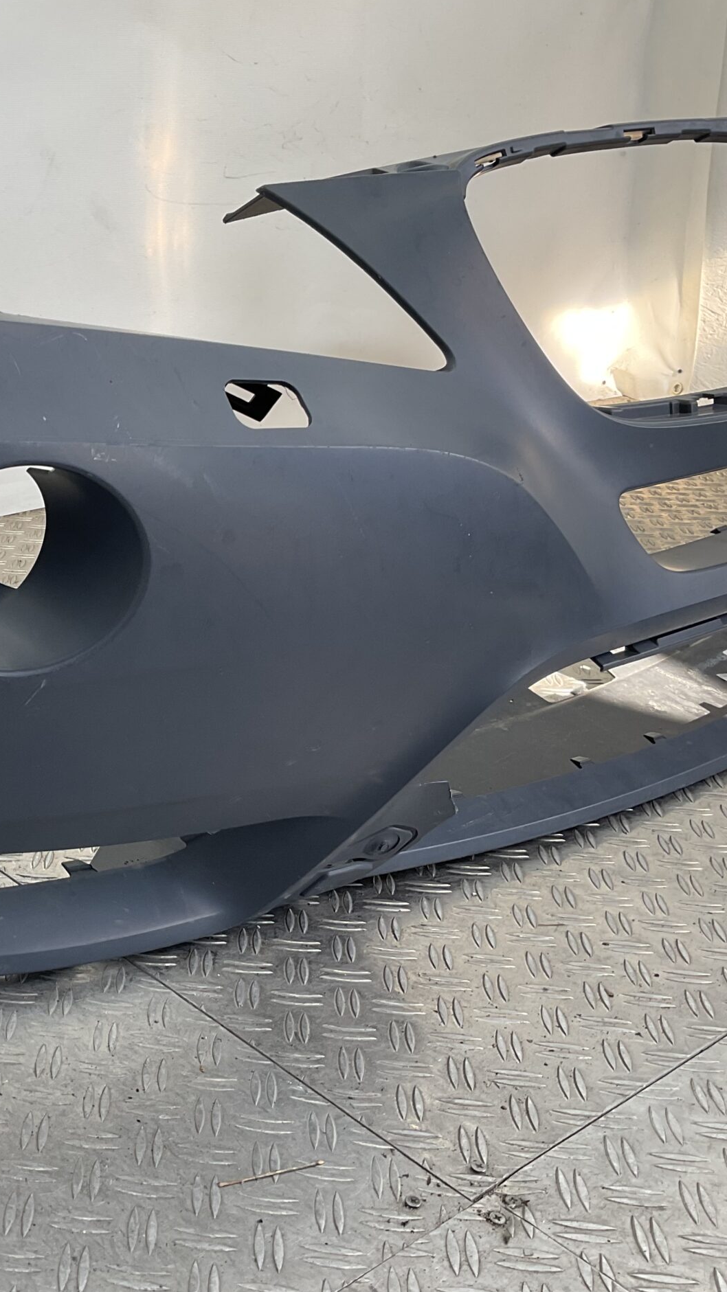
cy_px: 640
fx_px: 1474
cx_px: 45
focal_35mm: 43
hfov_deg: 26.6
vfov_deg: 47.4
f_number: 1.8
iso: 20
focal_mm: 3
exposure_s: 1/120
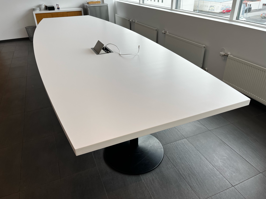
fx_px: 200
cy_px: 100
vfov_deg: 53.0
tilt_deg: -30.7
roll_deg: +1.2
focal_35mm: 26
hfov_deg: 67.3
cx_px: 133
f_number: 1.6
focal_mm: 5.1
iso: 40
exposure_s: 1/180
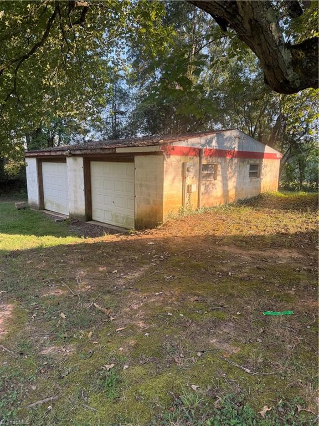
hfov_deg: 56.8
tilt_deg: -9.6
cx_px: 160
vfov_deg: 71.6
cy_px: 213
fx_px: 295
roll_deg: -0.7
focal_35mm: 24
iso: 80
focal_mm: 6.76
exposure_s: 1/252
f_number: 1.78
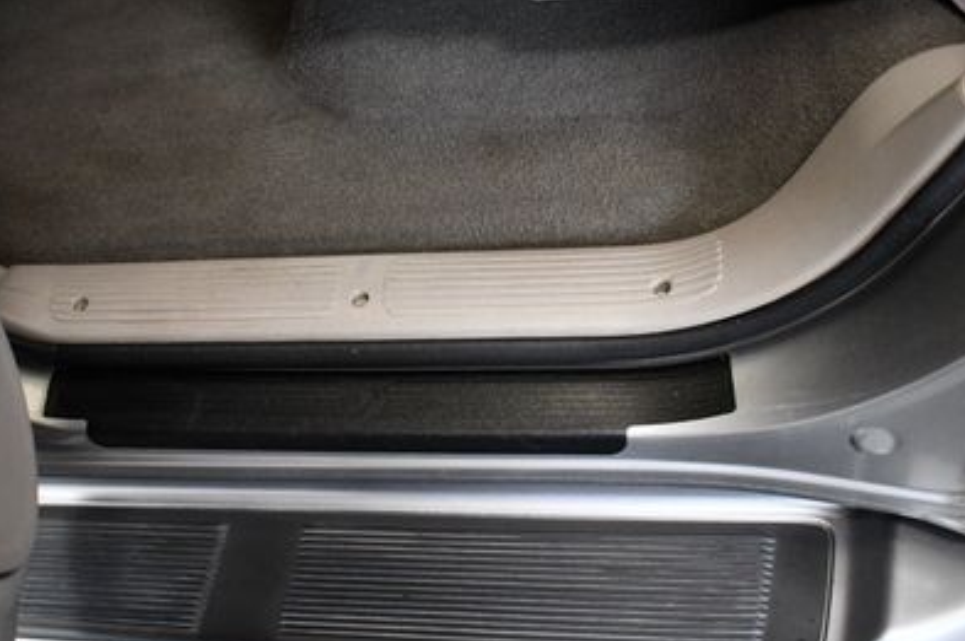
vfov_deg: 30.4
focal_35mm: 44
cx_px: 383
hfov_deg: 44.3
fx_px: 1178
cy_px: 356
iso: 2200
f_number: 3.5
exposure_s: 1/125
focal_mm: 18
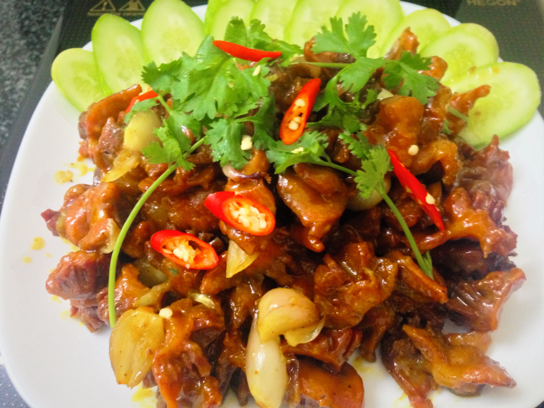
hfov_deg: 55.4
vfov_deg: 42.9
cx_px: 272
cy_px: 204
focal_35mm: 33
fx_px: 519
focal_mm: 4.12
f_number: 2.4
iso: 400
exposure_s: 1/17
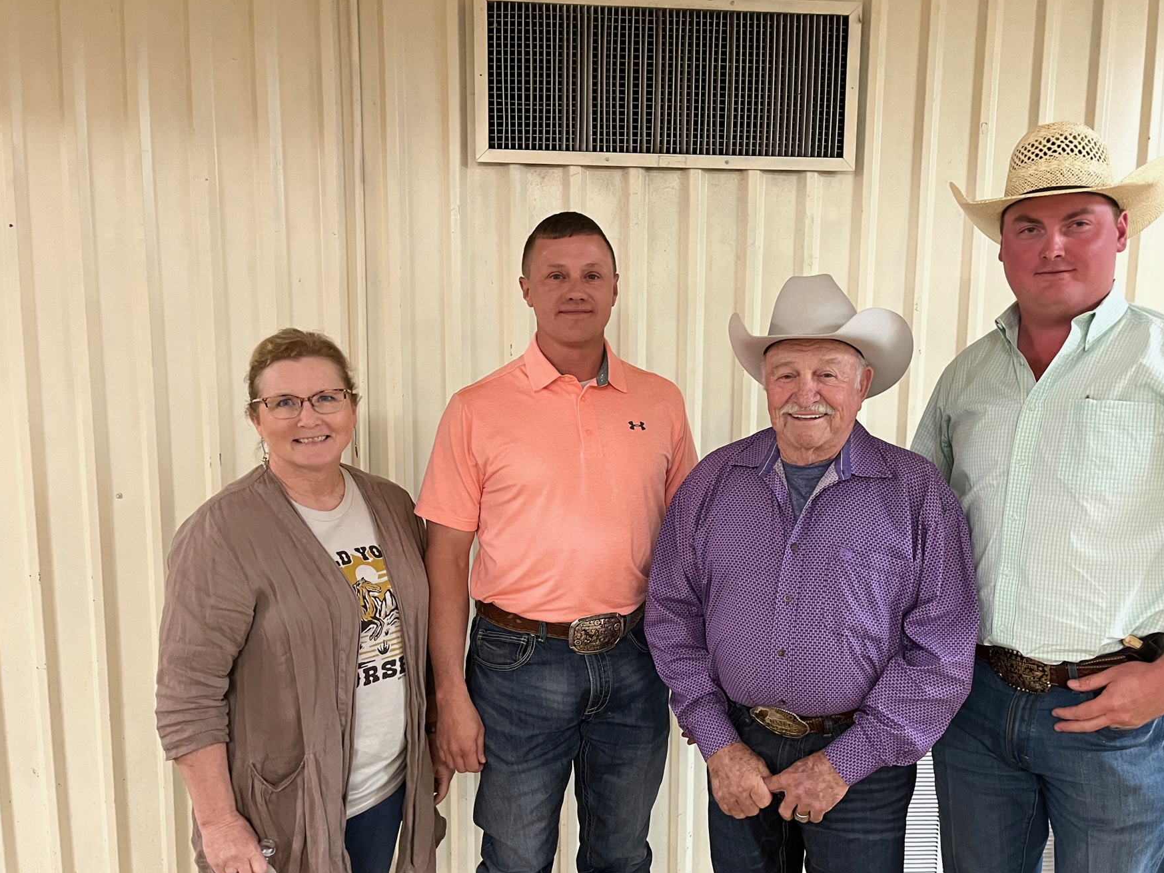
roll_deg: -0.4
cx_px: 670
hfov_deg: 59.7
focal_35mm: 30
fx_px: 1009
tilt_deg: -7.8
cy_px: 487
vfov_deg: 46.7
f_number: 1.6
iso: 500
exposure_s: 1/60
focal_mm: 5.1
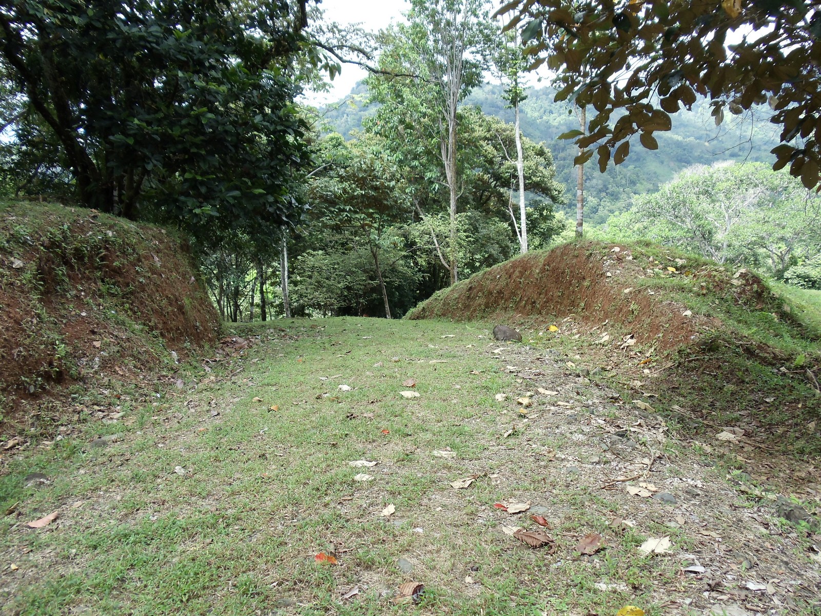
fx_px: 1044
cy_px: 308
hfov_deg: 42.9
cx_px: 410
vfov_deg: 32.9
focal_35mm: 44
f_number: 3.5
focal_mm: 6
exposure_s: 1/200
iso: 100
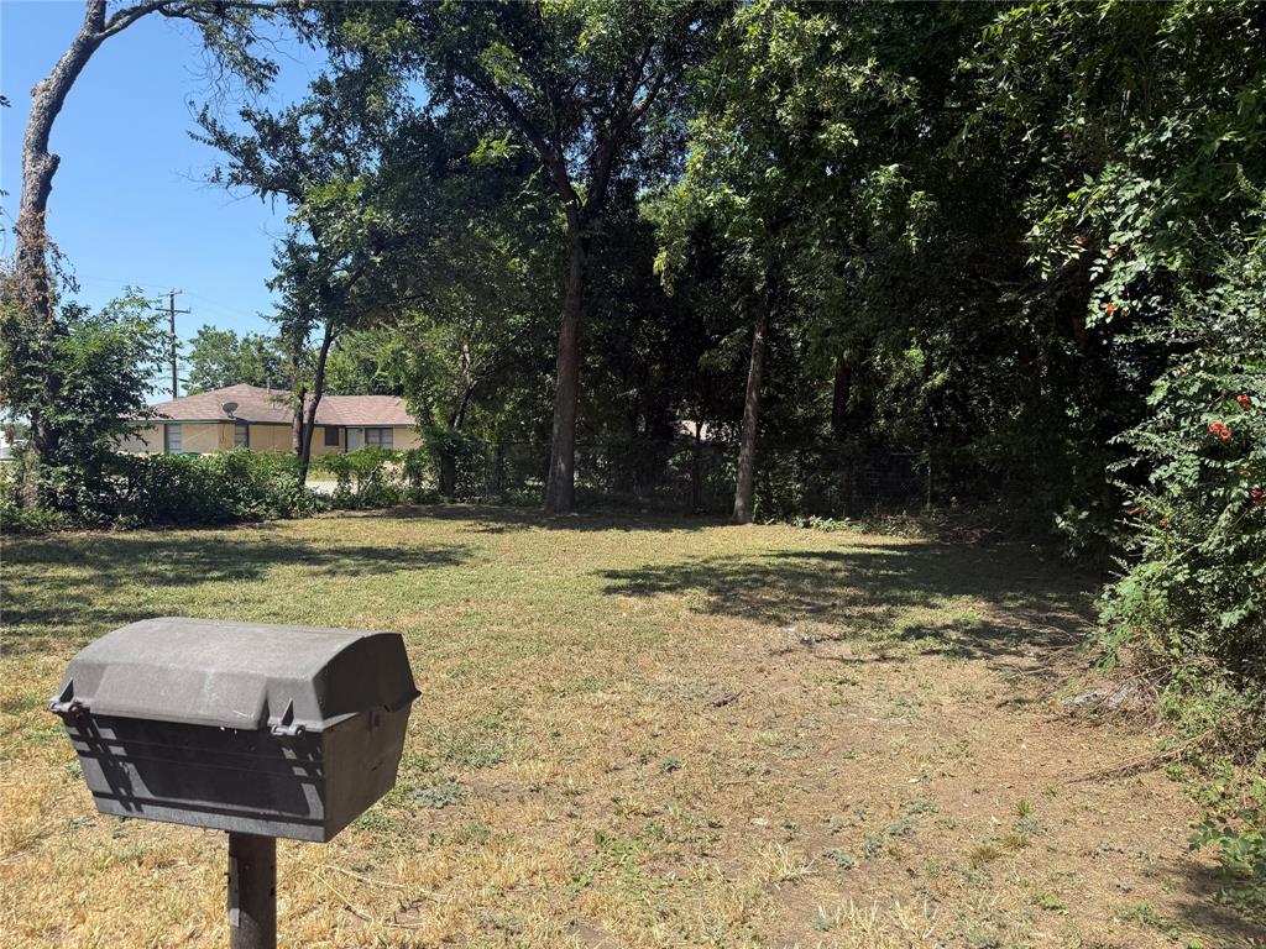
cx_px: 633
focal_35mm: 24
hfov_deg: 71.6
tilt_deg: -1.8
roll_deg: -0.5
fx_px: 878
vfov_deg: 56.8
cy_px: 474
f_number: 1.78
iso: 80
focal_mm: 6.76
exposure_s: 1/2110
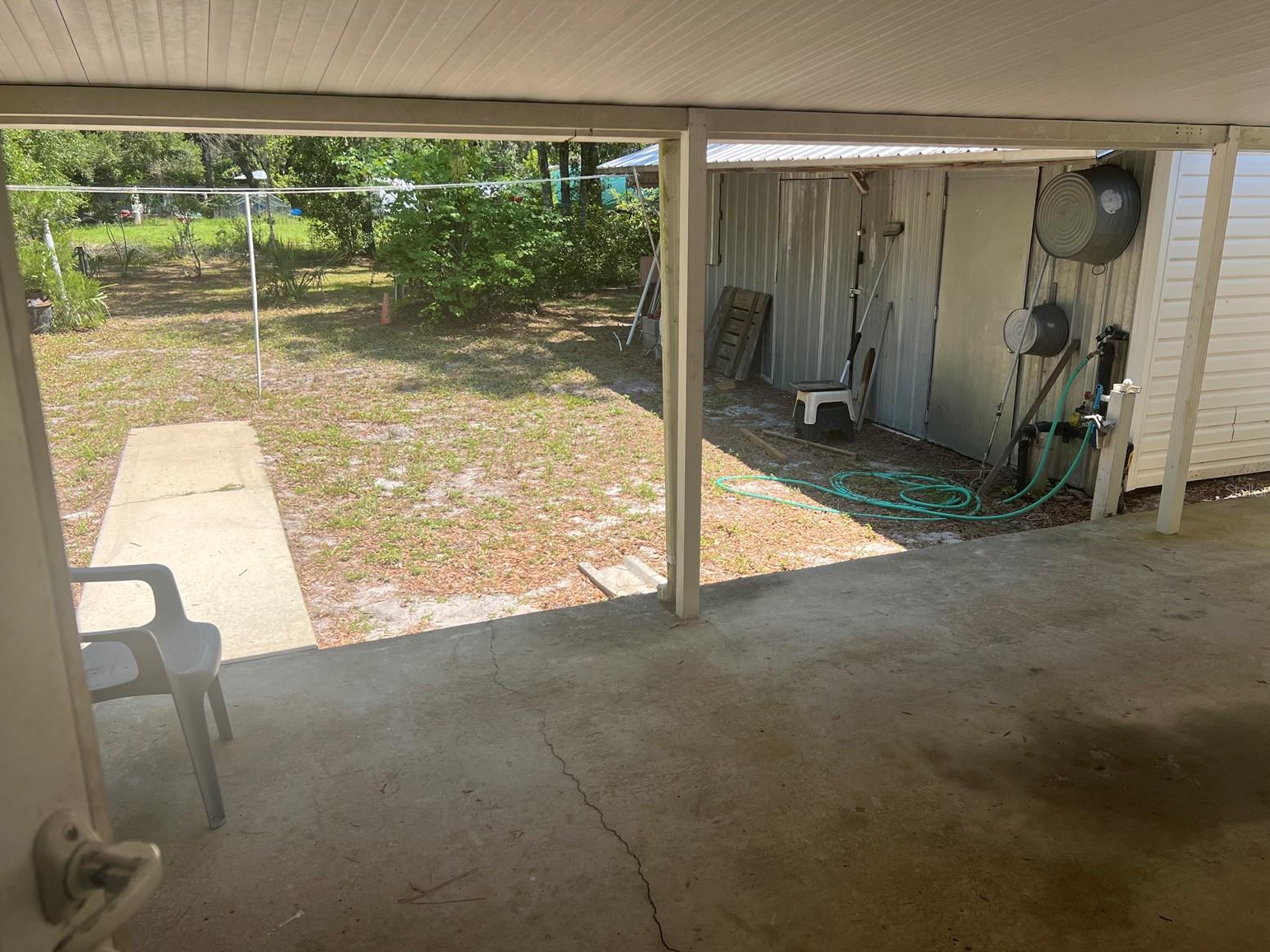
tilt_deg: -16.9
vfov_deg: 51.4
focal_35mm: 27
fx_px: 991
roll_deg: +0.7
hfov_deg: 65.3
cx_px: 644
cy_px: 490
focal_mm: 5.7
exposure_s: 1/1468
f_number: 1.5
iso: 50
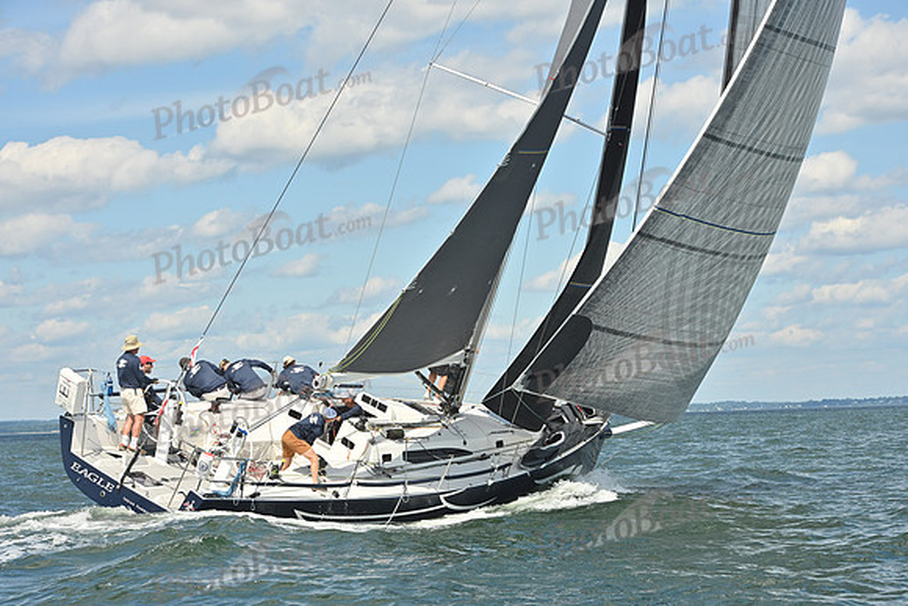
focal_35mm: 95
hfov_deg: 21.5
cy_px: 303
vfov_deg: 14.4
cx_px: 454
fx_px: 2397
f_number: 9
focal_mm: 95
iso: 250
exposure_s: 1/1000
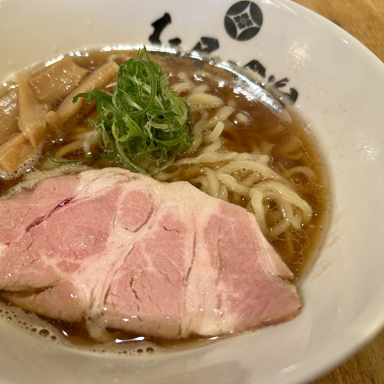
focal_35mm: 31
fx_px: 389
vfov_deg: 52.5
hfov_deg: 51.9
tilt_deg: -52.5
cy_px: 191
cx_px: 141
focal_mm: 5.7
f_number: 1.5
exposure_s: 1/50
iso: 125
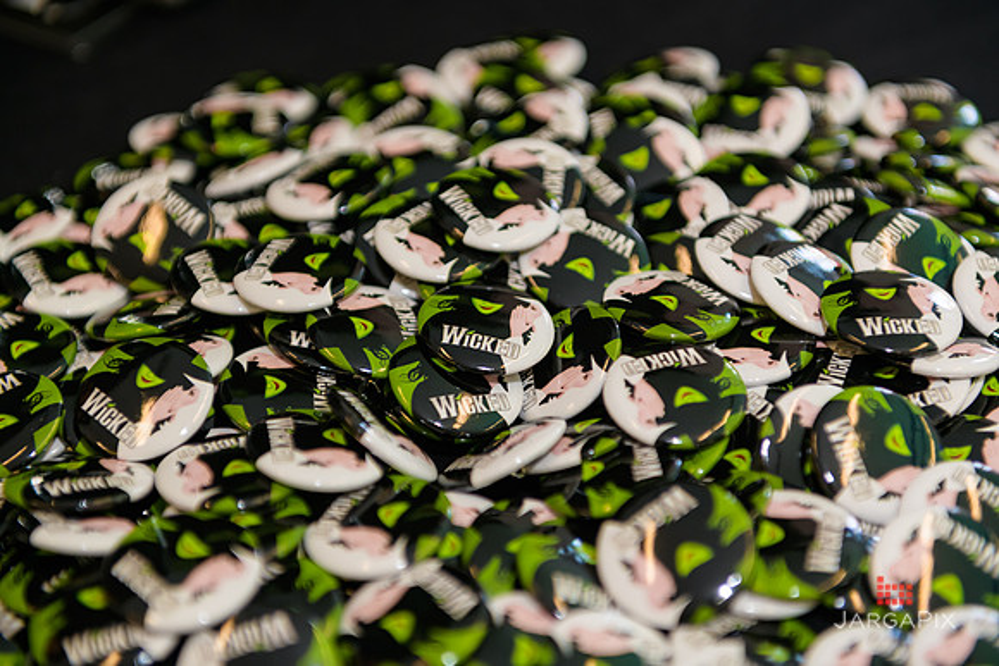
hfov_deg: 28.8
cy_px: 333
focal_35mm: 70
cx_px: 500
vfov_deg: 19.5
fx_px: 1943
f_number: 3.2
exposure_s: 1/125
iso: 400
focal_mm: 70
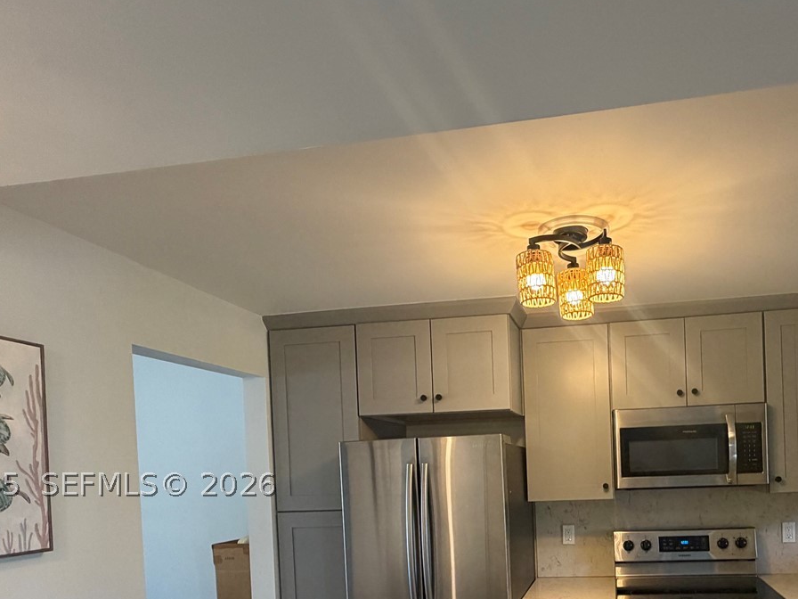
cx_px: 549
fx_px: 576
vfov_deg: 51.3
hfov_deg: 67.0
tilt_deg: -1.4
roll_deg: +2.3
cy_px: 484
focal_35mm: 25
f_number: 2.2
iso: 320
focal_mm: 2.22
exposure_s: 1/60
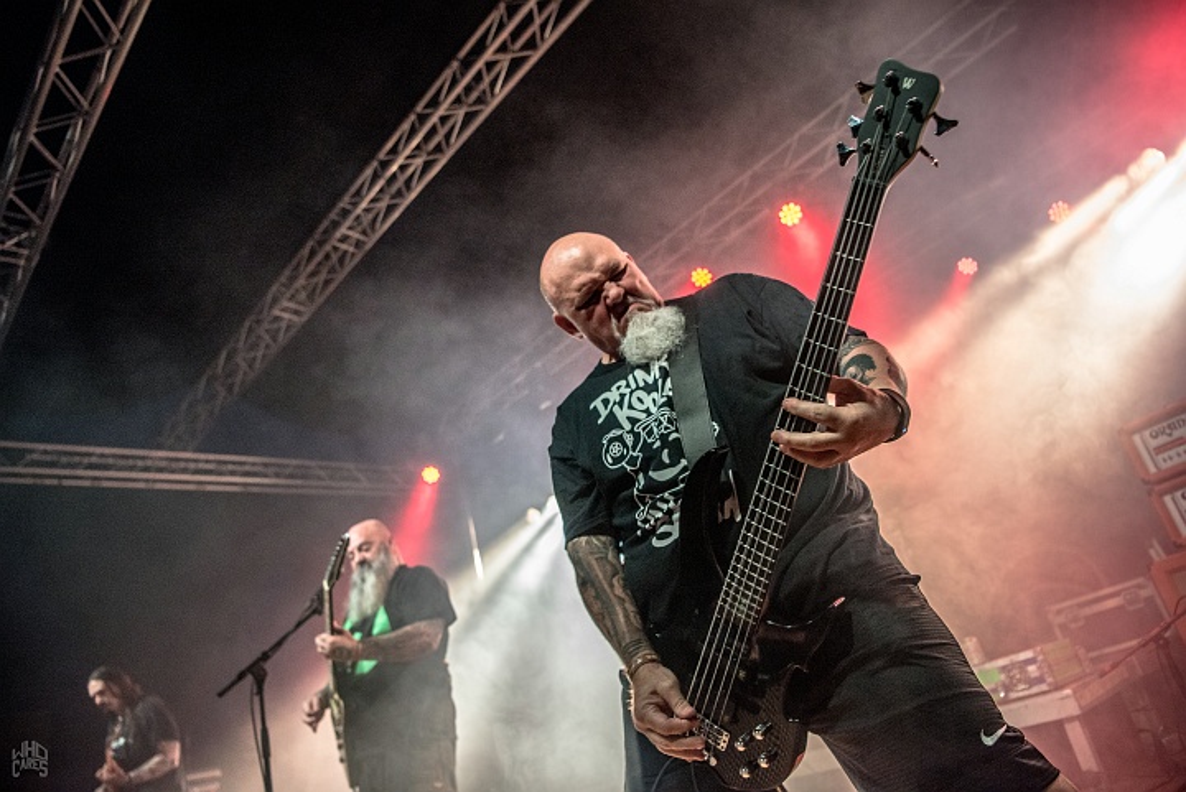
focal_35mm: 24
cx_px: 593
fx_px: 791
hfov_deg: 73.7
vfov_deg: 53.2
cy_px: 396
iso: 1600
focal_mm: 24
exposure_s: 1/100
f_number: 2.8
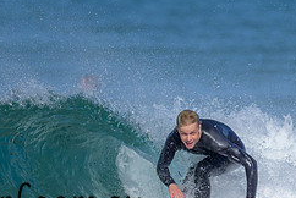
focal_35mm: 2618
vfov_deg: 0.5
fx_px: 21552
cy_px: 202
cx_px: 142
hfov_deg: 0.8
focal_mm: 800
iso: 200
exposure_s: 1/2000
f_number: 6.3
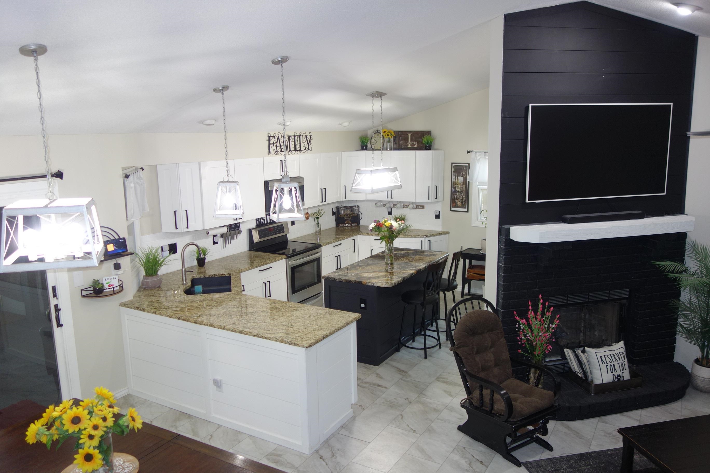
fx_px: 552
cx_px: 355
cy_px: 236
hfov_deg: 65.5
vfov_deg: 46.4
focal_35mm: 28
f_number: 1.8
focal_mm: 10.4
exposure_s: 1/40
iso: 125
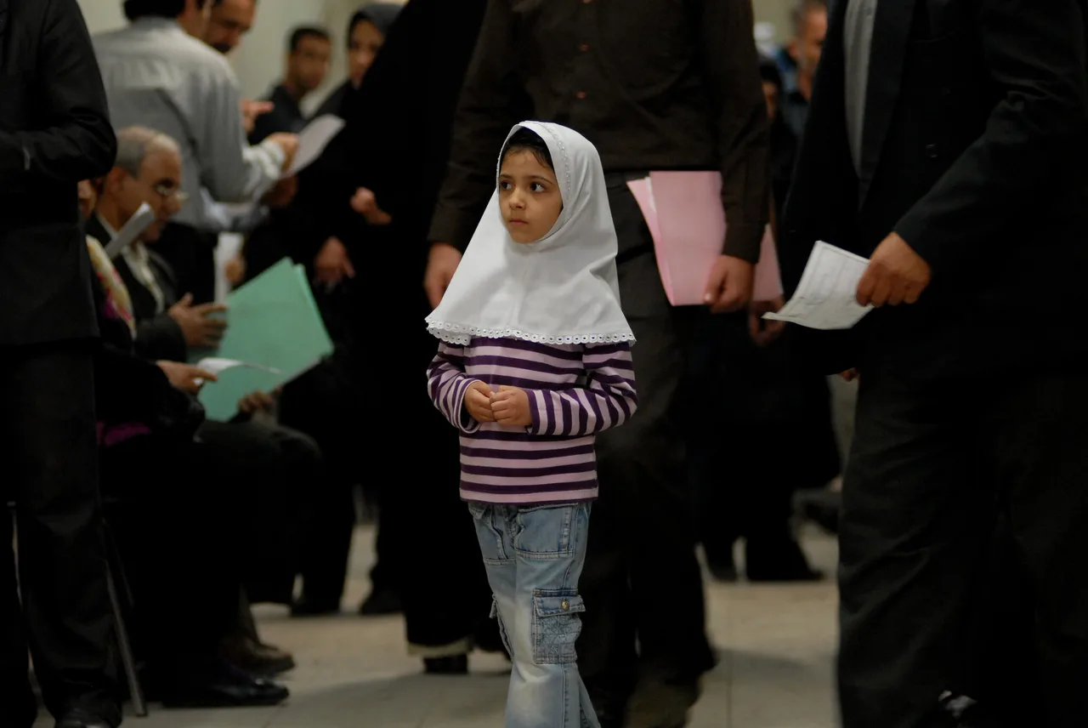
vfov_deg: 7.6
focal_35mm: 180
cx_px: 544
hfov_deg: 11.4
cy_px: 364
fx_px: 5445
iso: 800
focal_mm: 120
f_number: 2.8
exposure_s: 1/100
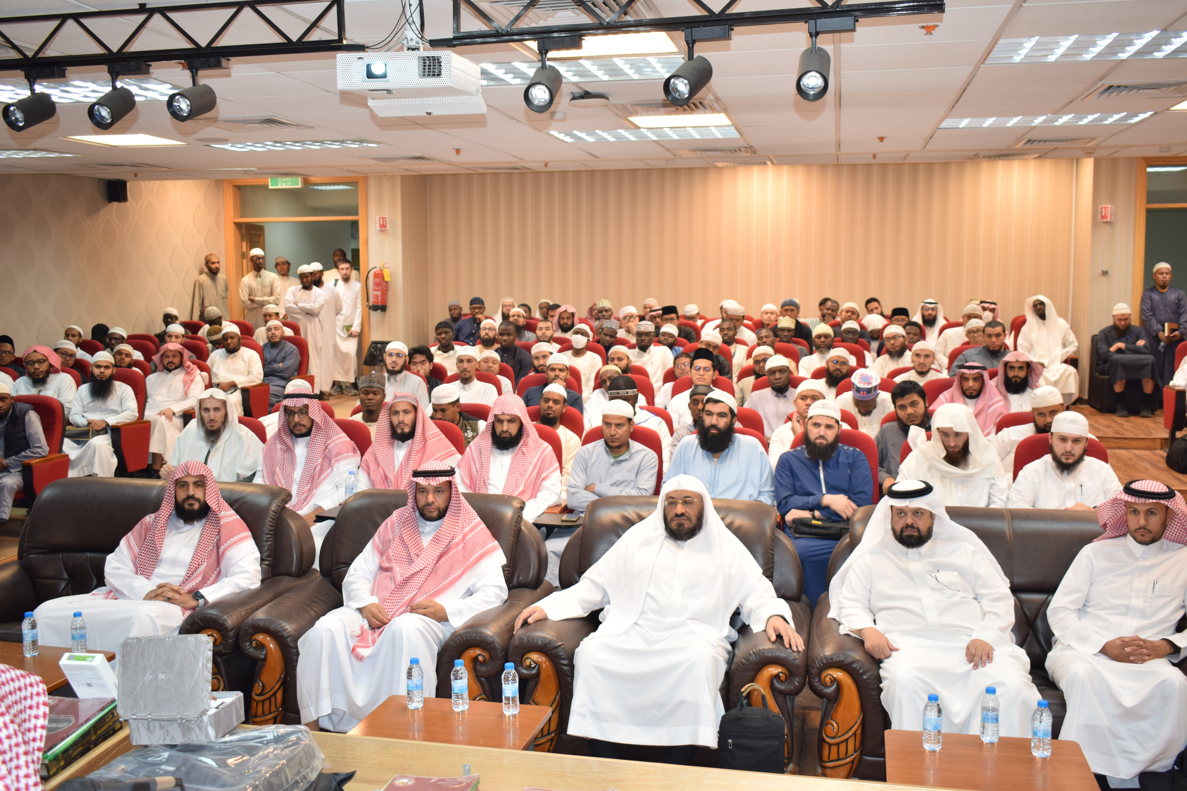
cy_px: 396
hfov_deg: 53.1
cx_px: 594
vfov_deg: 36.9
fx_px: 1187
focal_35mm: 36
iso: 250
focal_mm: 24
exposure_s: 1/60
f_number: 3.8
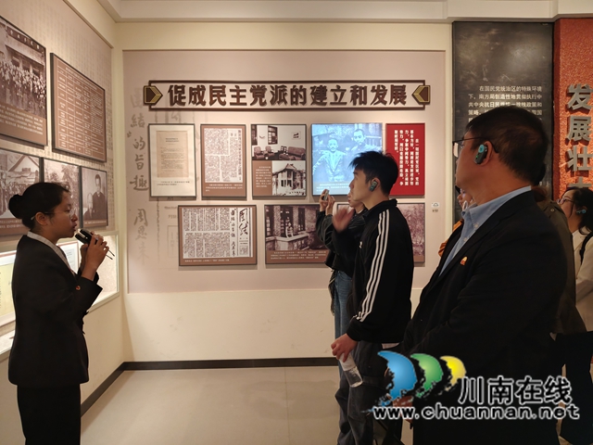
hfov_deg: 67.3
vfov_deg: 53.1
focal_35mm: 26
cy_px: 222
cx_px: 296
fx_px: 445
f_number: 1.88
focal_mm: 4.84
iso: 433
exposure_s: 1/50
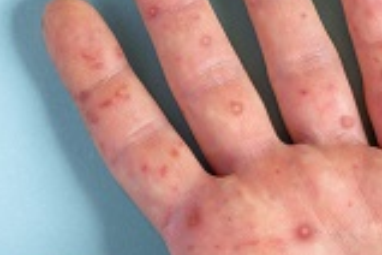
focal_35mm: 222
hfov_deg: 9.2
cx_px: 392
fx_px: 2355
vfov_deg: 6.2
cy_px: 117
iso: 80
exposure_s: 1/40
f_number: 4.5
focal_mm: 46.3
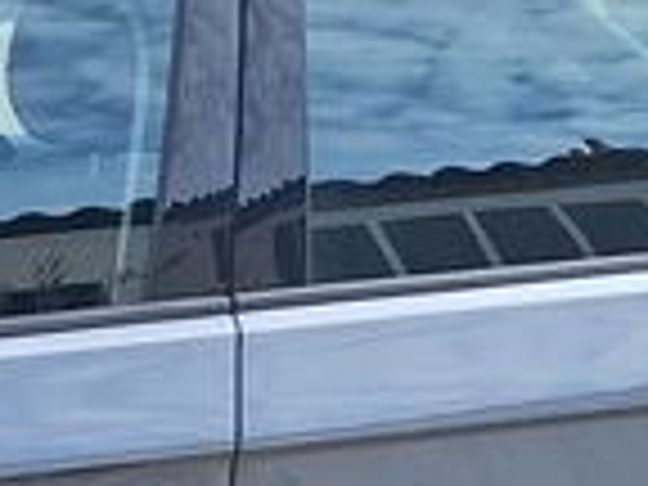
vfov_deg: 9.2
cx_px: -360
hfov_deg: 11.7
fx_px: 2995
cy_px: 454
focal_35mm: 160
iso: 40
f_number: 1.8
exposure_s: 1/1555
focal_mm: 5.54
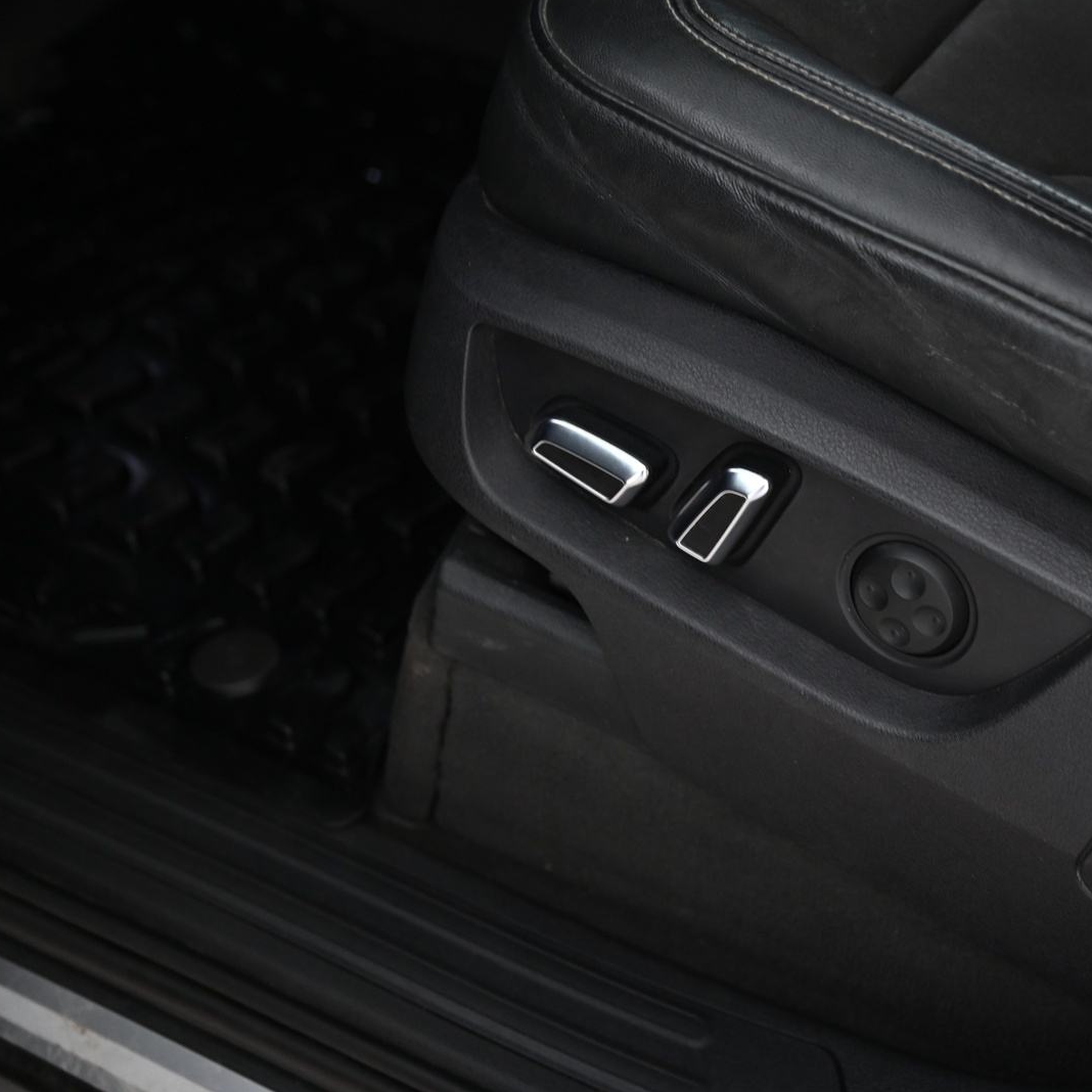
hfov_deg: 27.4
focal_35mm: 62
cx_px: 786
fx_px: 2213
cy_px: 542
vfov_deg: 27.7
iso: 2000
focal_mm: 48
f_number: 4
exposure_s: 1/13
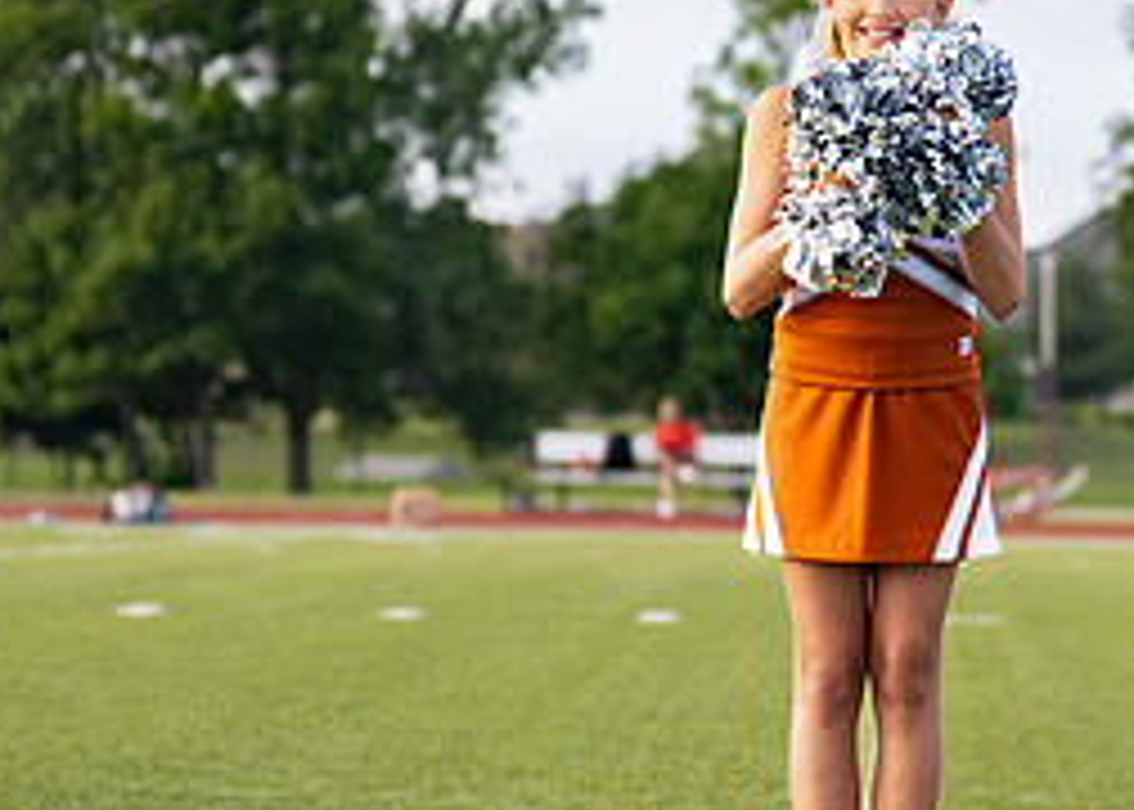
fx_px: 5990
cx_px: 921
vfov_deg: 7.7
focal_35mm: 186
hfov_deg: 10.8
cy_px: 403
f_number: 2.8
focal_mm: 74
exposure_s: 1/2500
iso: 400
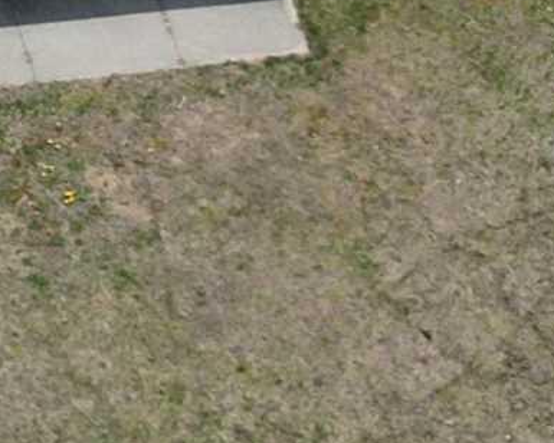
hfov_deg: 9.5
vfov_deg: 8.2
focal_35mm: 187
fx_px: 3066
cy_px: -138
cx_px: -623
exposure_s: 1/4000
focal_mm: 6.72
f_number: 1.7
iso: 130
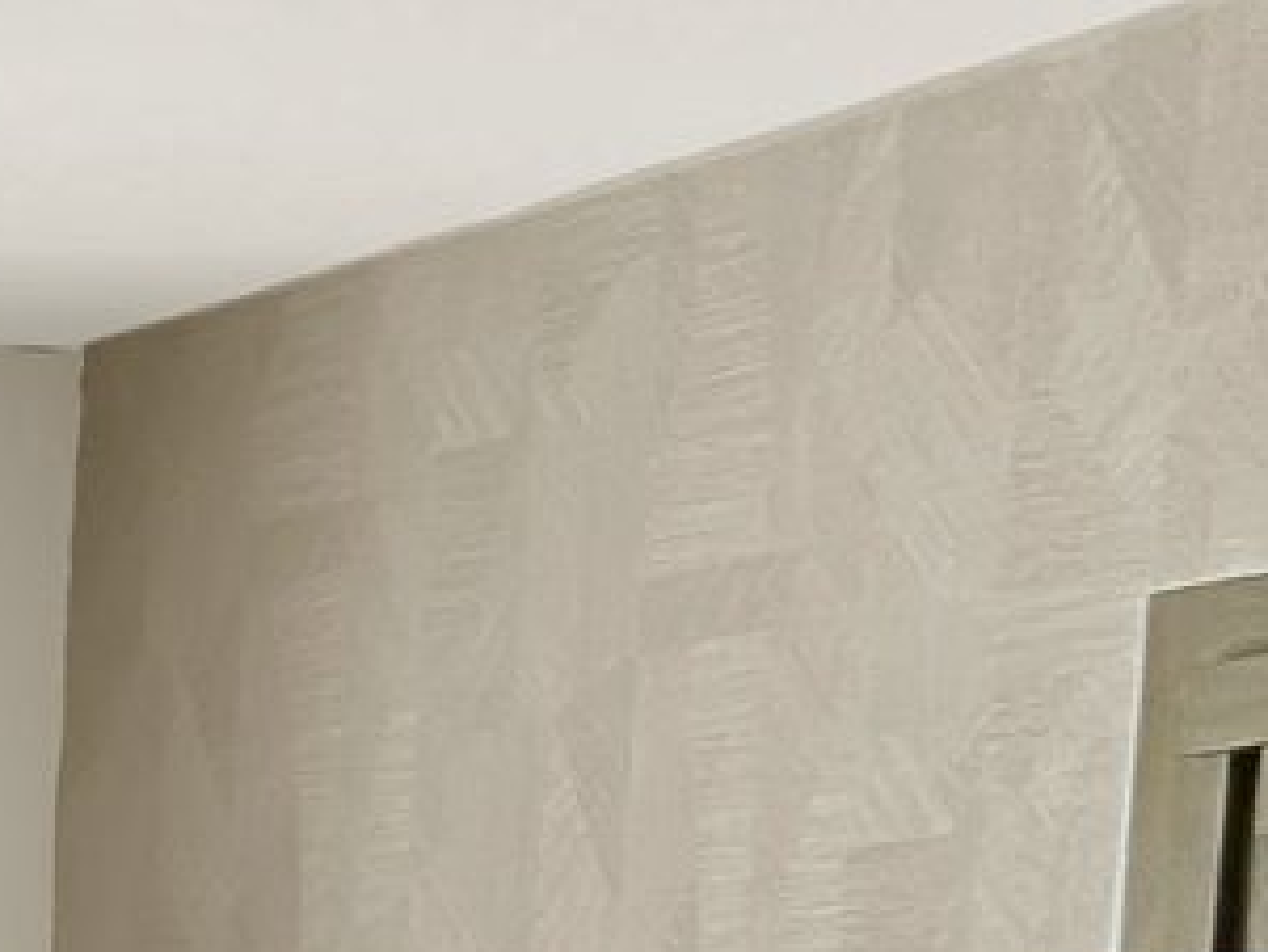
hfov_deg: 10.3
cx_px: -1276
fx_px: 6486
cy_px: 2961
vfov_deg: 7.3
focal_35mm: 177
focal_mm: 5.7
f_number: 1.5
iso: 64
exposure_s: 1/120
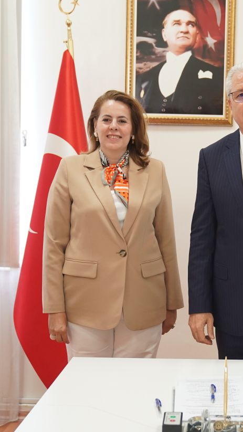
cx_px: 226
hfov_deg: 18.7
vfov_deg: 33.3
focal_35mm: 63
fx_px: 722
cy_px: 207
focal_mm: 33
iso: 1600
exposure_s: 1/125
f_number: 3.2
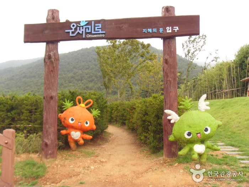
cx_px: 124
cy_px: 94
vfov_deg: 36.8
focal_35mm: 39
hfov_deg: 47.9
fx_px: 281
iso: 200
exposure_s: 1/30
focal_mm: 6.6
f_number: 3.5
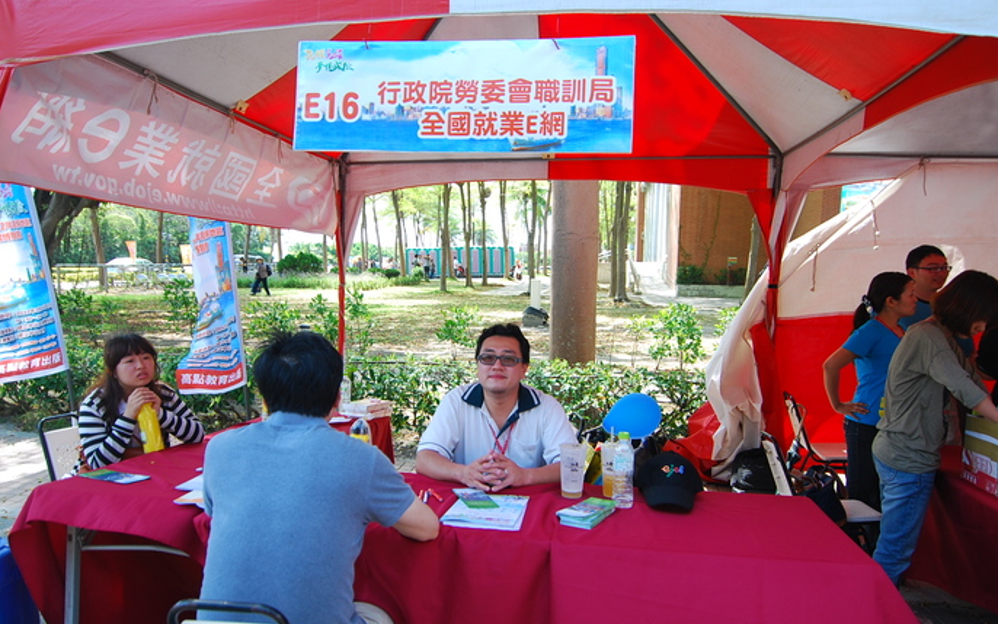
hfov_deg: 72.5
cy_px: 325
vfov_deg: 49.3
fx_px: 680
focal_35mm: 25
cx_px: 493
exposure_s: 1/160
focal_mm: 16
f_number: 3.2
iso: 100
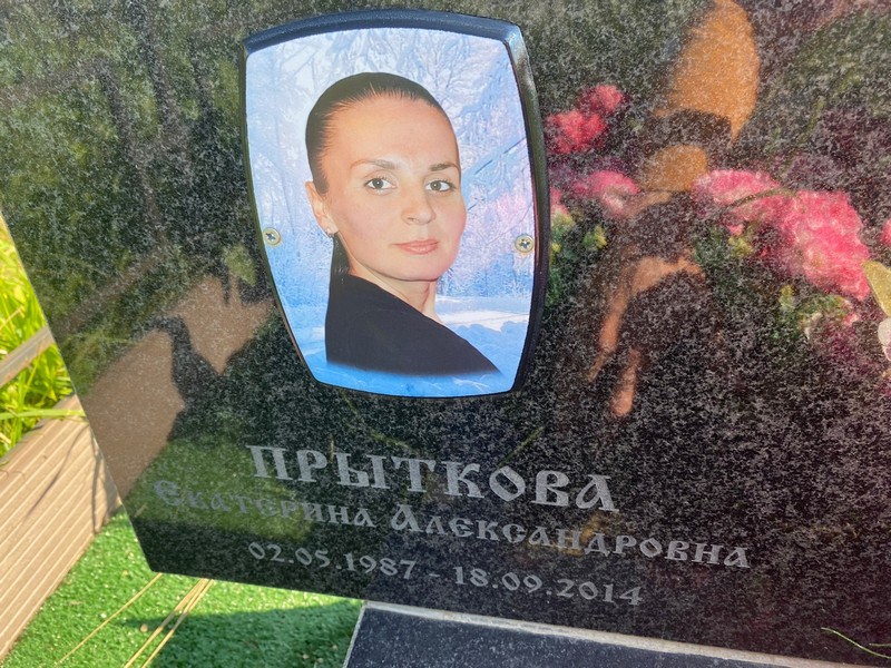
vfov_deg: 53.1
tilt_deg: -32.7
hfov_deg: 67.3
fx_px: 669
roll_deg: +5.0
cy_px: 334
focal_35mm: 26
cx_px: 446
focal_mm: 4.25
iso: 32
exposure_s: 1/606
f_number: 1.8
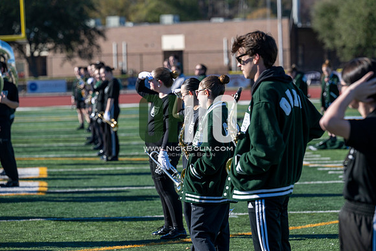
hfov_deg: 12.4
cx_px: 188
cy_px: 126
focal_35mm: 165
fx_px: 1724
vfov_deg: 8.3
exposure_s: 1/2000
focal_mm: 165
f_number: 5
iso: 250
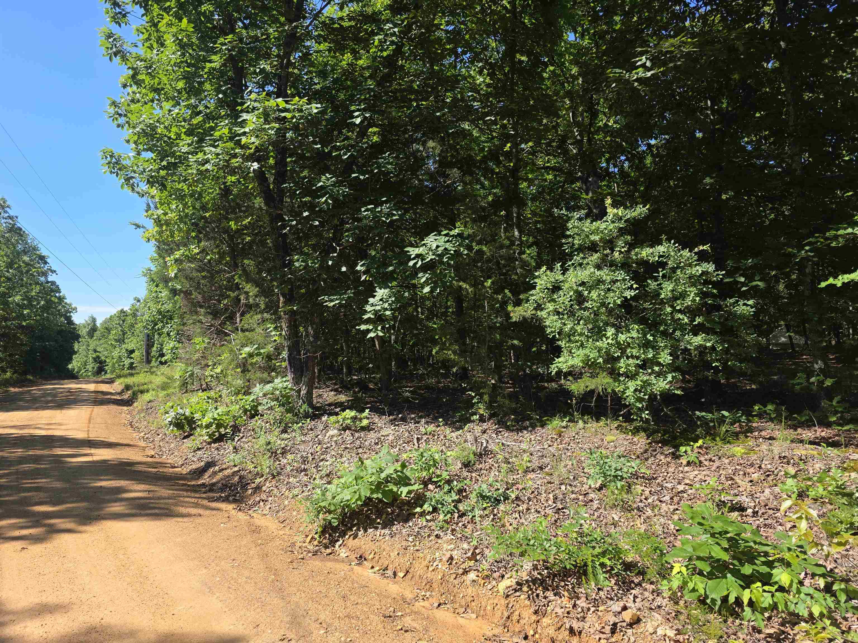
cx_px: 429
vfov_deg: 58.9
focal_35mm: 23
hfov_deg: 73.9
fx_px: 570
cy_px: 322
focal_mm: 6.3
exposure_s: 1/2378
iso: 80
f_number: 1.7
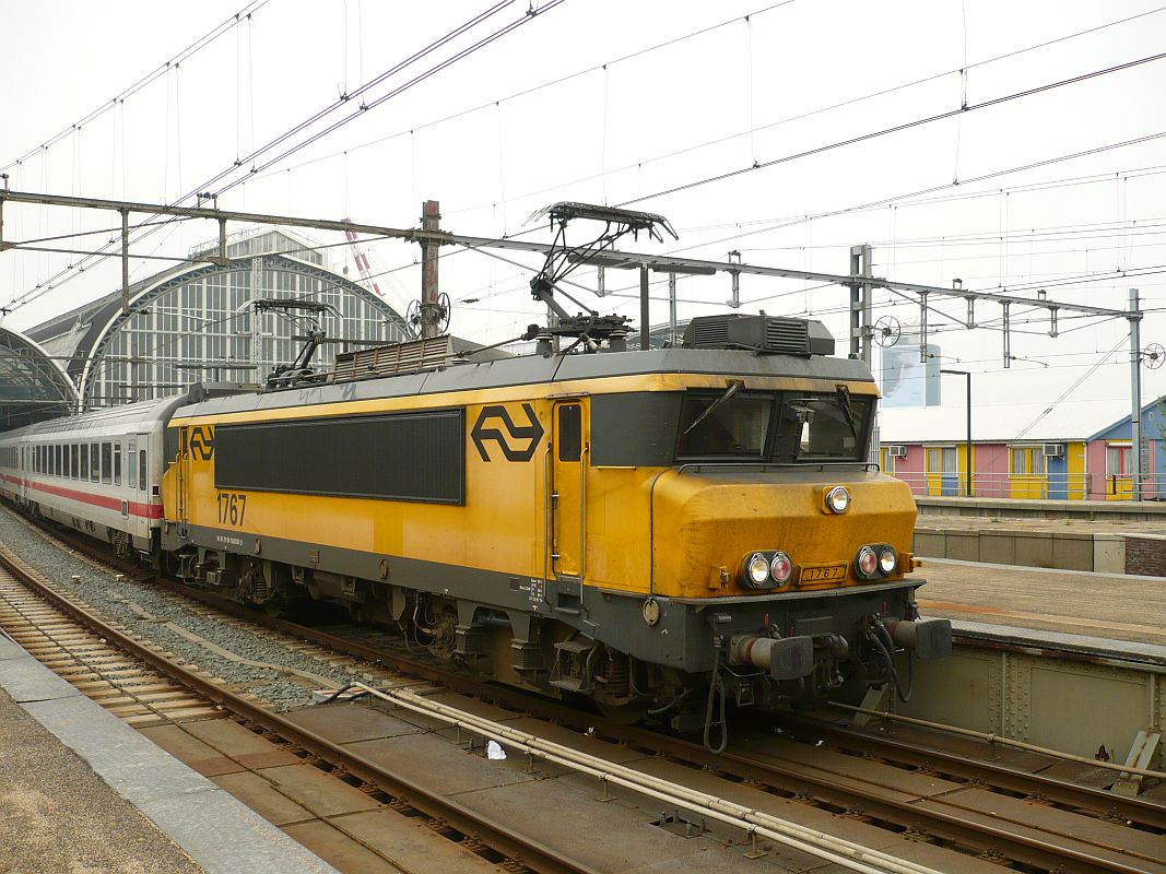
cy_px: 437
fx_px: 1179
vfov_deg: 40.7
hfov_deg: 52.6
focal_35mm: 35
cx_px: 583
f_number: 2.8
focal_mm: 5.8
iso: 100
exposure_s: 1/250
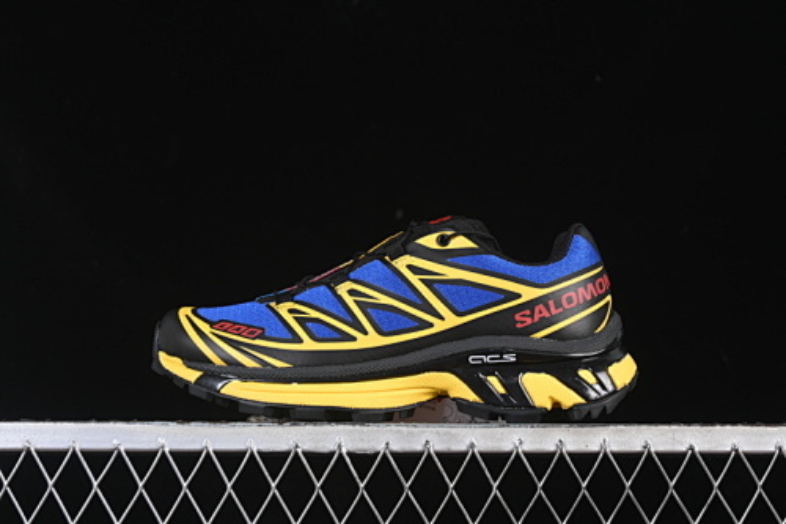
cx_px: 393
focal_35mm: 75
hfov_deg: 27.0
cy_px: 262
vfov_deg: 18.2
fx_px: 1637
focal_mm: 50
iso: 160
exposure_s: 1/60
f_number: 6.3
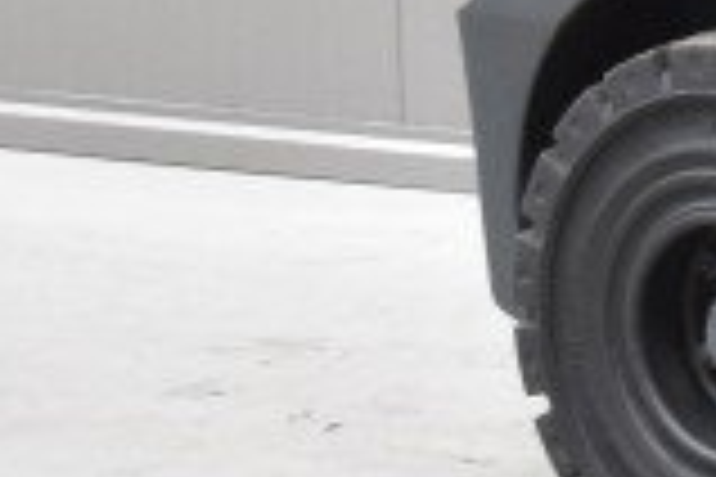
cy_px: -598
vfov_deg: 5.1
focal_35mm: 261
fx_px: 5186
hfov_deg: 7.1
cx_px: 2143
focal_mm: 23
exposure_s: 1/25
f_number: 5
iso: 1600
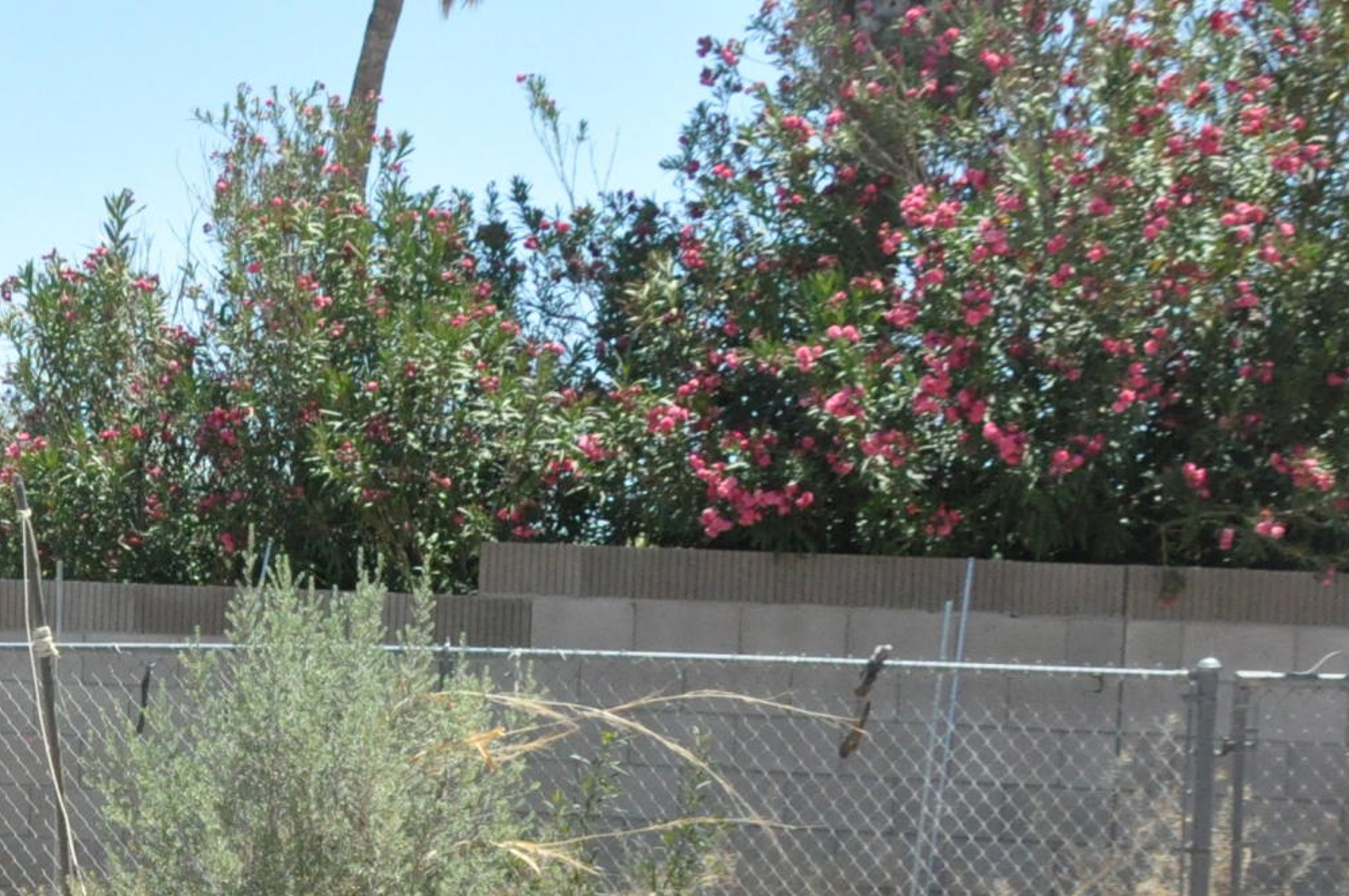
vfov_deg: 16.5
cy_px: 837
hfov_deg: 23.8
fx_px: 3031
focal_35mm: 81
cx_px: -65
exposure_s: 1/4000
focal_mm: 18
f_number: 7.1
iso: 2000
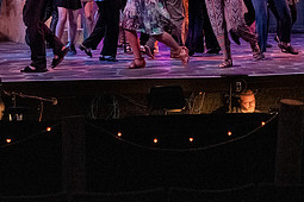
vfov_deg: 12.4
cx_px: 135
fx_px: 920
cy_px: -16
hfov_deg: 18.7
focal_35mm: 109
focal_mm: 48
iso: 8000
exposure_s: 1/320
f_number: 2.8
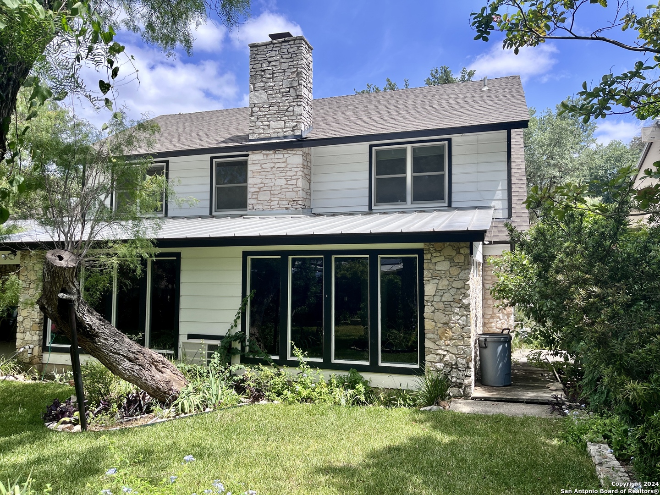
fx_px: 496
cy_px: 248
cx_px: 330
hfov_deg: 67.3
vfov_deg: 53.1
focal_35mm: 26
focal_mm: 5.1
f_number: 1.6
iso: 50
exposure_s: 1/1992
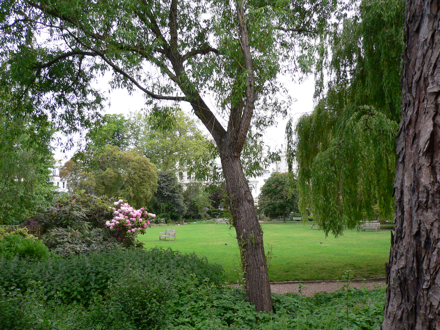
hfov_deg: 52.6
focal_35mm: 35
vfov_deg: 40.7
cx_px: 220
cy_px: 165
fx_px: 445
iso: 100
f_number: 2.8
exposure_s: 1/60
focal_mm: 5.8
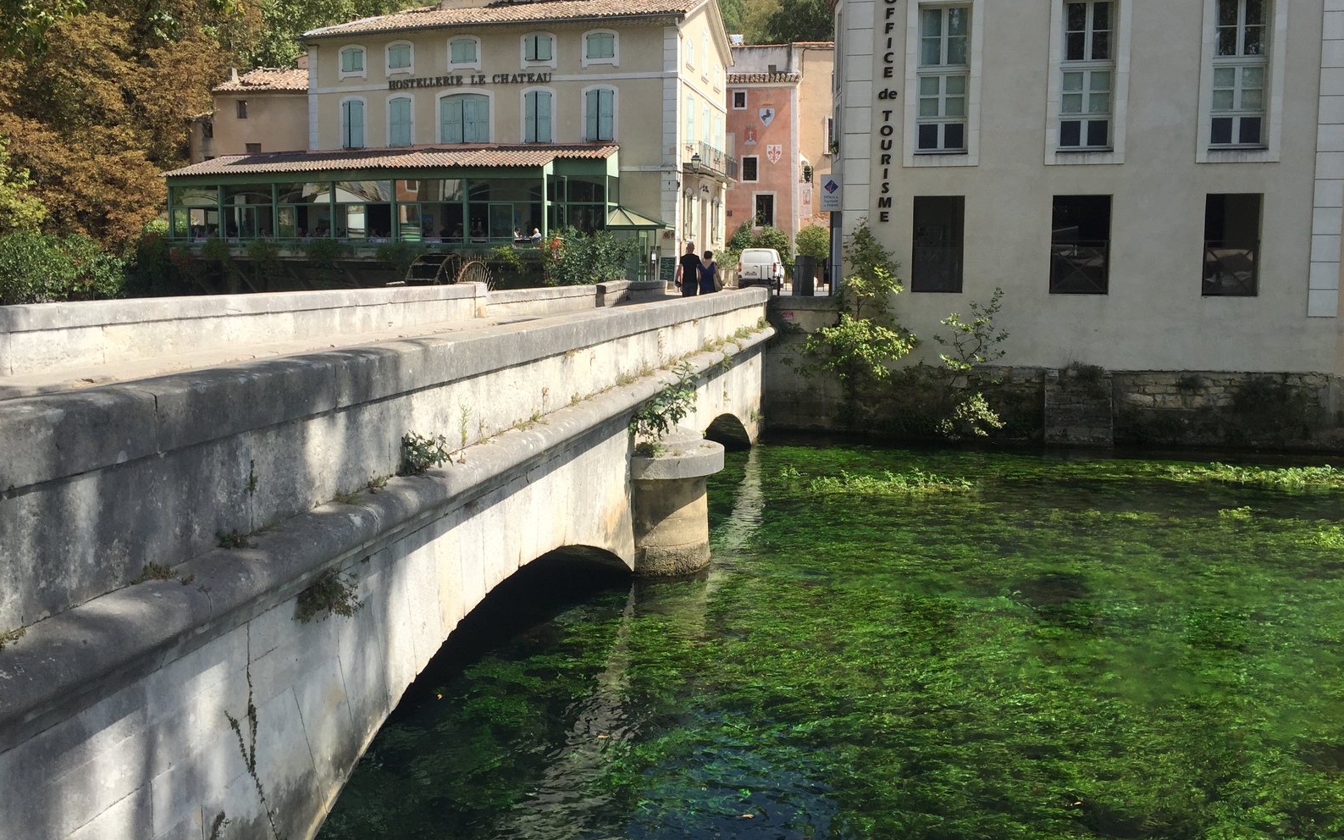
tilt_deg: -4.3
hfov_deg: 61.2
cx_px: 672
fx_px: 1136
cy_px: 364
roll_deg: -0.8
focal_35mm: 31
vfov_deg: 40.5
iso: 32
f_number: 2.2
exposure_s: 1/1464
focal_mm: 4.15
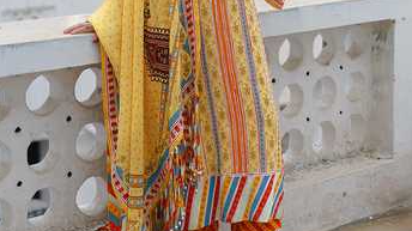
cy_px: 23
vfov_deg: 21.0
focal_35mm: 56
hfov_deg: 37.2
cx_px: 206
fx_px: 611
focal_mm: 35
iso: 200
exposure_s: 1/500
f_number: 1.8
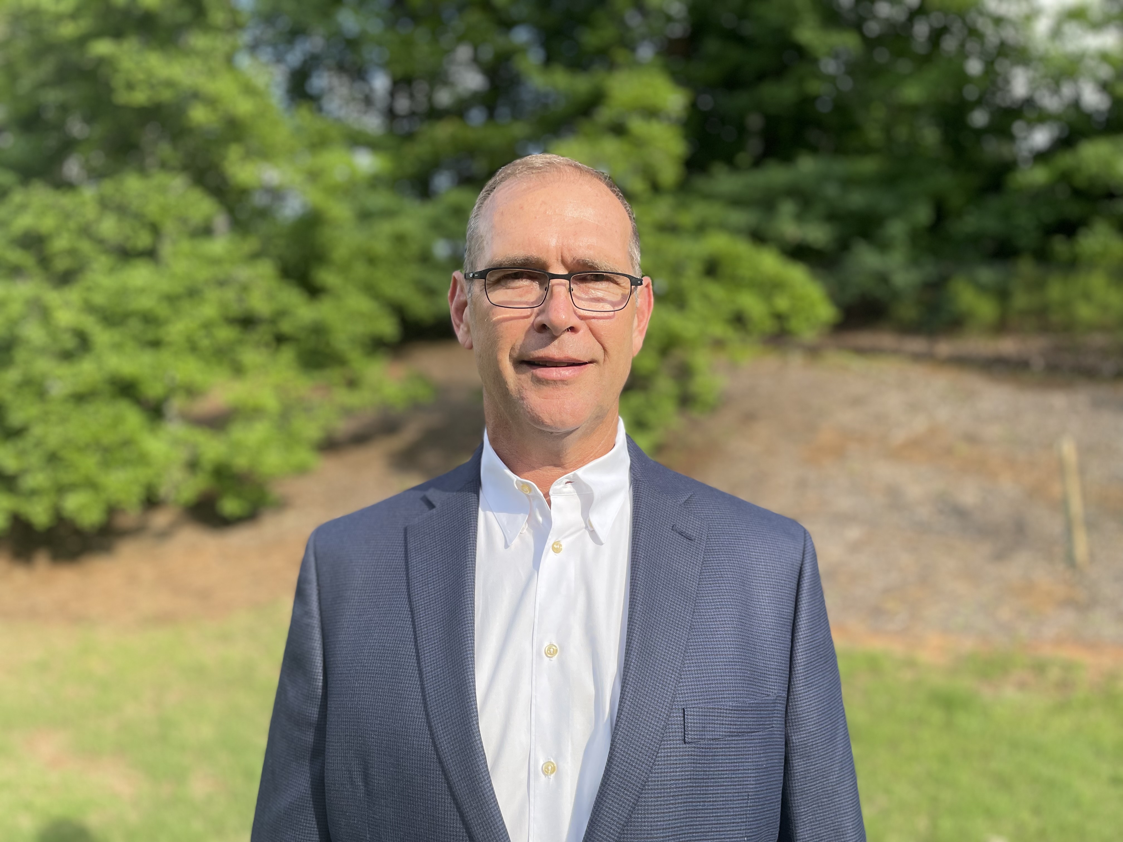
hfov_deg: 67.3
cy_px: 421
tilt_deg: -0.9
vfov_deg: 53.1
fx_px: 843
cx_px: 562
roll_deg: -1.5
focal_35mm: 26
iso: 50
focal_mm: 4.2
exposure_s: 1/1233
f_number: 1.6
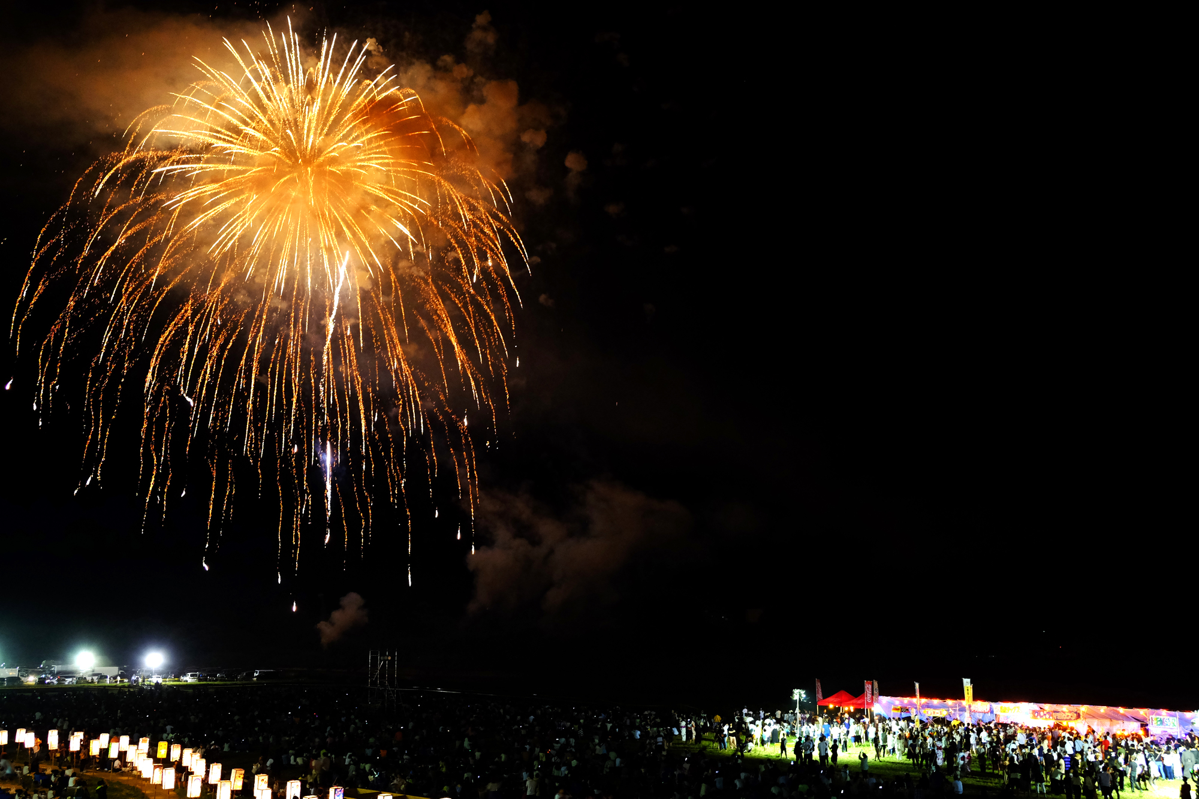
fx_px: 1166
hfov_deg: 54.4
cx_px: 600
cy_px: 400
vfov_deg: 37.8
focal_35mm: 35
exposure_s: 1/8.5
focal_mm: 23.3
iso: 1600
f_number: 4
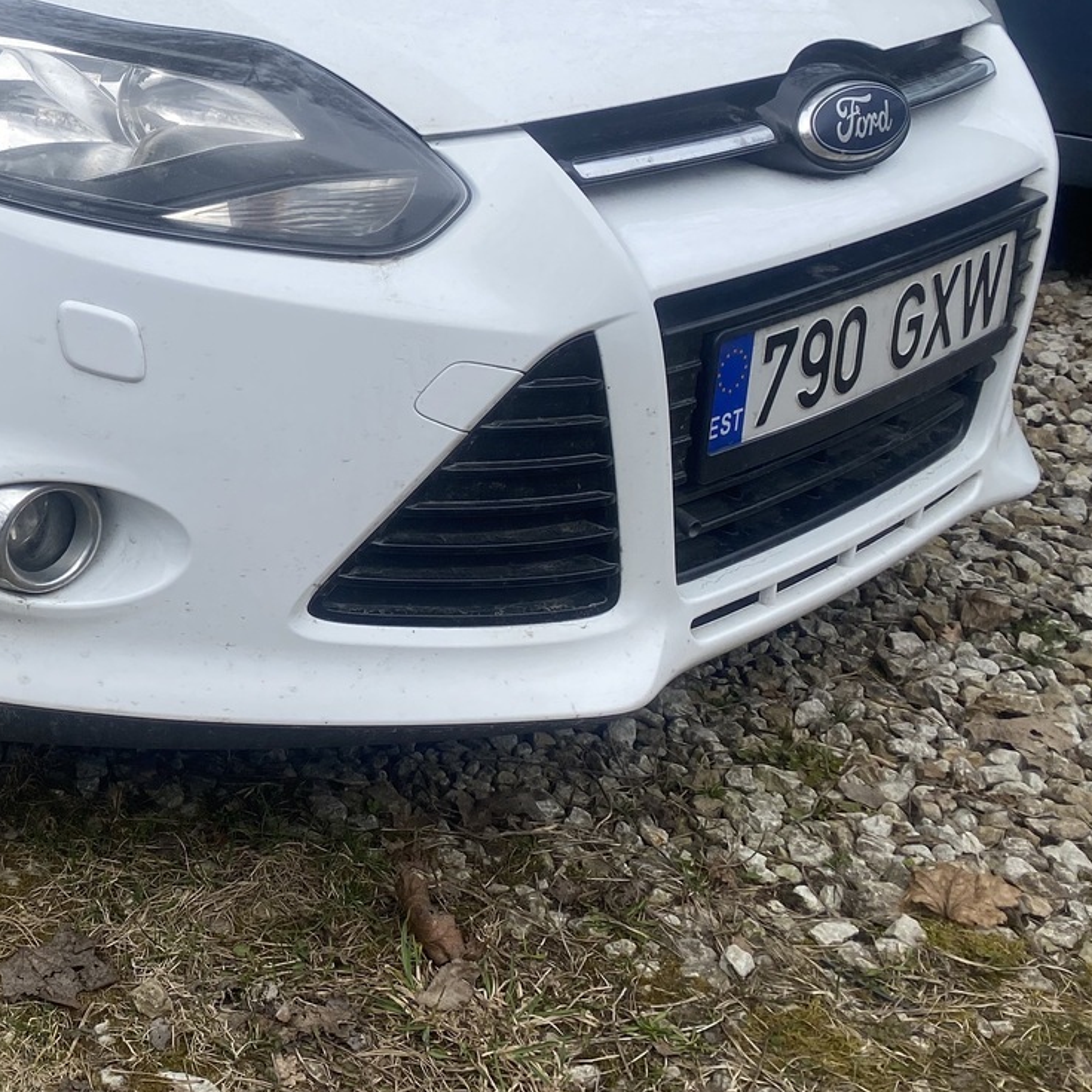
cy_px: 214
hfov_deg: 30.7
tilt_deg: -16.5
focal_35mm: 50
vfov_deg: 33.0
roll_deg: +1.7
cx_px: -85
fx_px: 1785
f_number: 1.8
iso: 32
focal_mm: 4.25
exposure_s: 1/2066
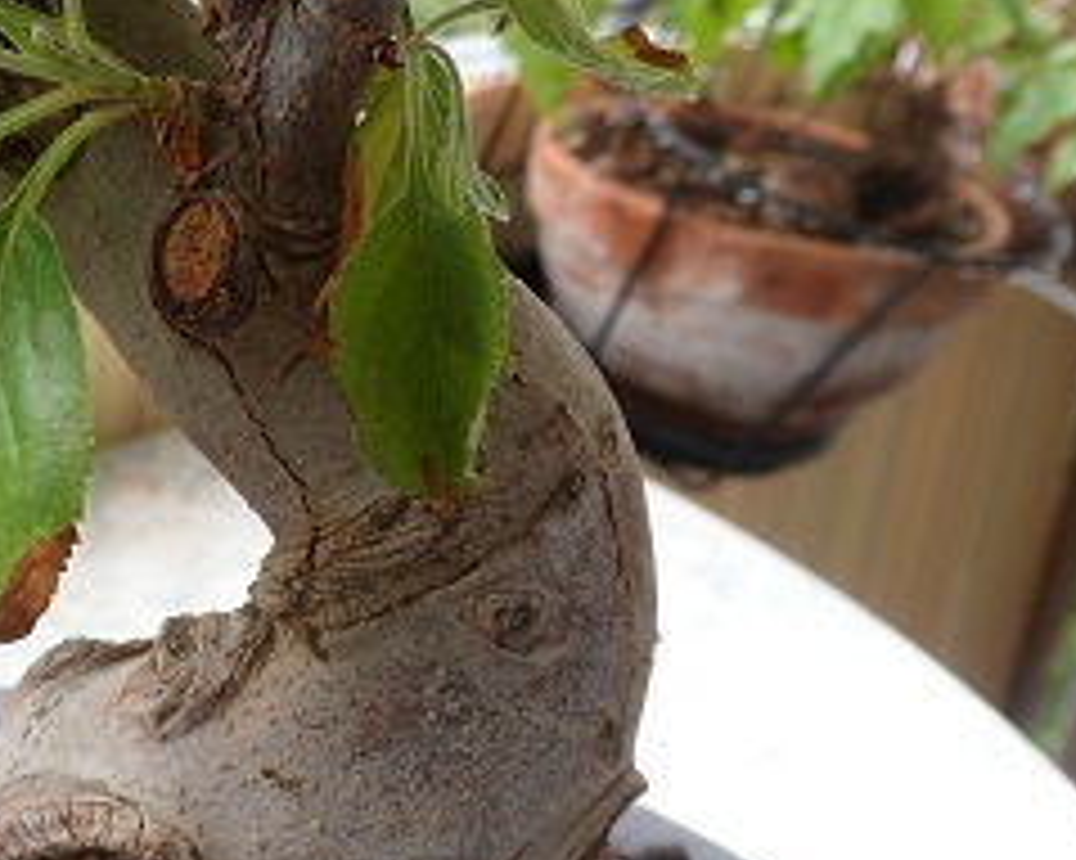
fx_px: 2356
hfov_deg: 25.4
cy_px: 423
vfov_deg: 20.7
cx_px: 275
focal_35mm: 74
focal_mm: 6.5
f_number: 4
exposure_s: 1/125
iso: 80
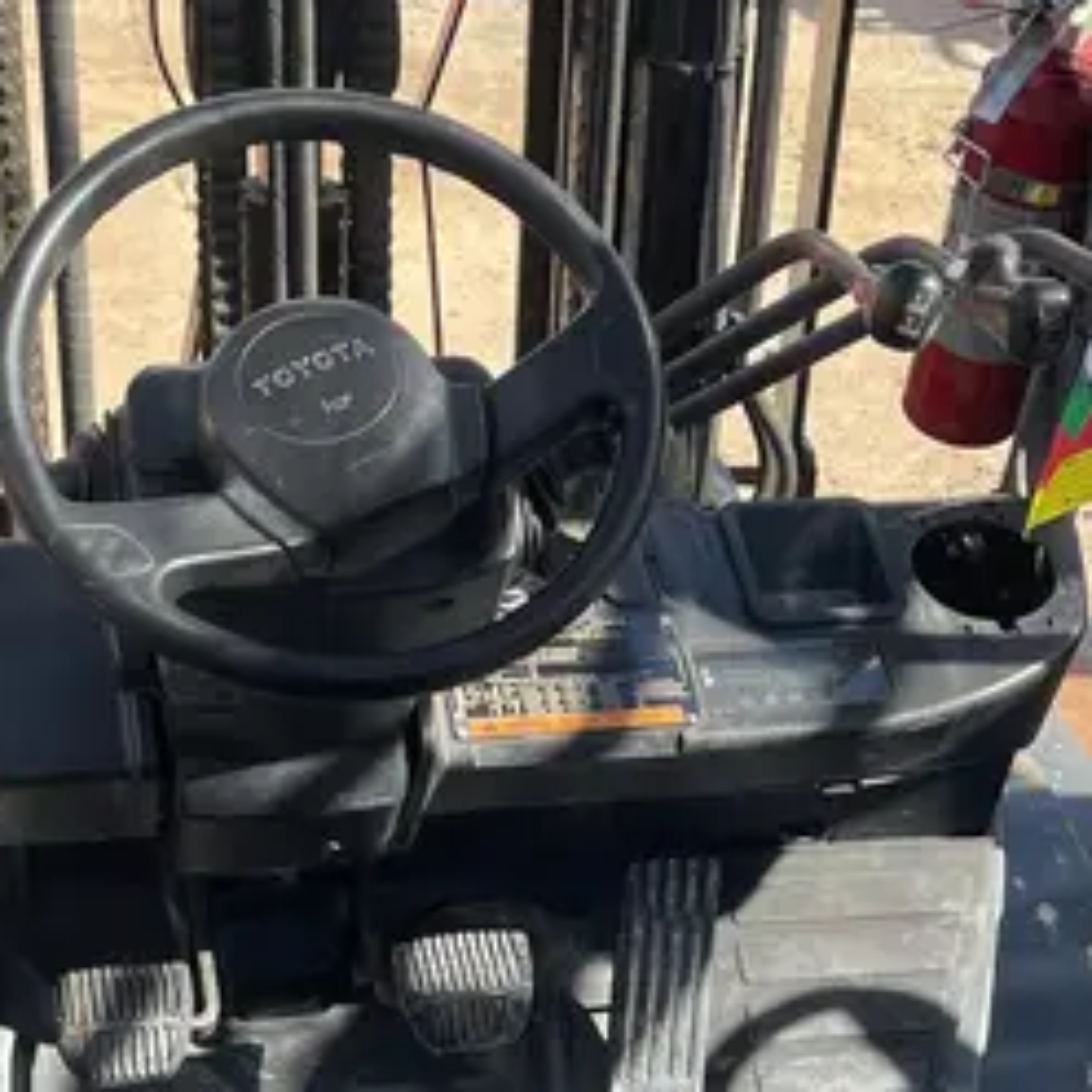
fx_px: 2427
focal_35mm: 68
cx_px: 616
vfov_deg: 25.1
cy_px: 786
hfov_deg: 25.3
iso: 50
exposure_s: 1/913
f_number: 1.6
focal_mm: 5.1
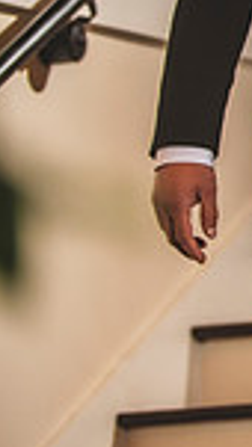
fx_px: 4535
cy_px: 22
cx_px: 824
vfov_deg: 5.6
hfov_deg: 3.1
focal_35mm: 382
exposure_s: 1/200
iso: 800
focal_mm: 95
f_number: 2.8
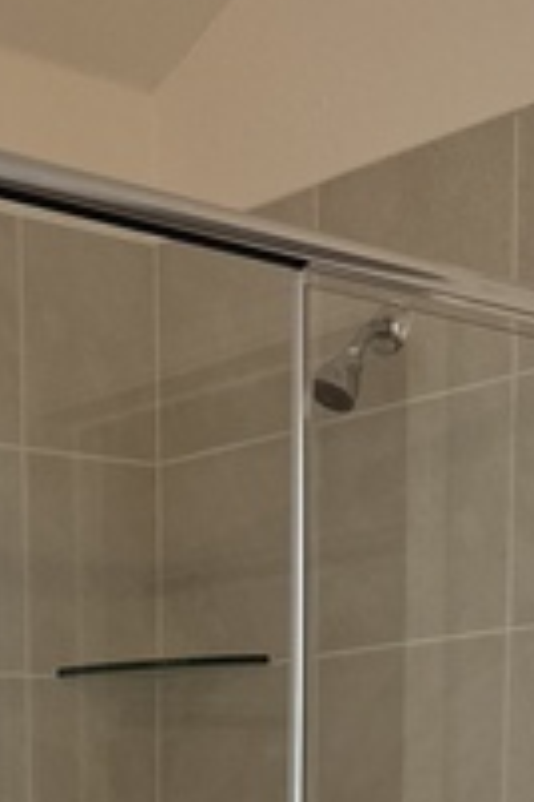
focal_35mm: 83
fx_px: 1847
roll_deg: +2.5
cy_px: 1203
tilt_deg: -9.9
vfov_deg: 20.8
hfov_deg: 15.6
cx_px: -163
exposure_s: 1/476
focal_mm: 6.76
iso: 100
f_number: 1.78
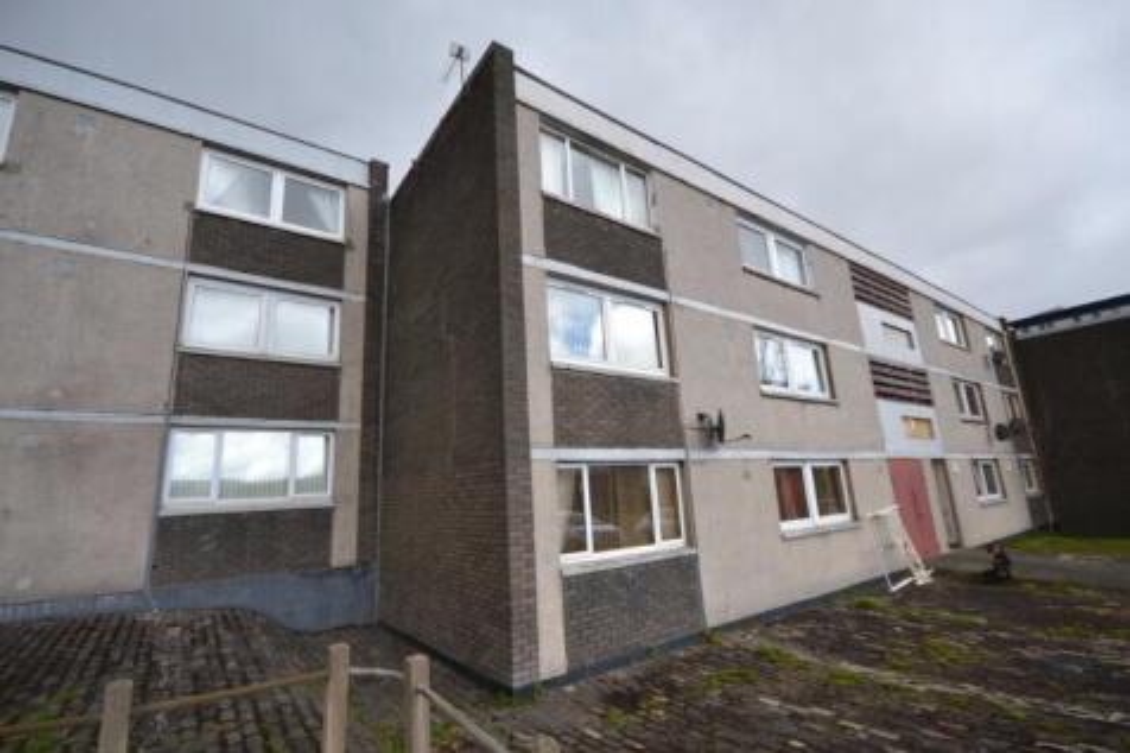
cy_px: 376
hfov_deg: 100.4
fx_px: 471
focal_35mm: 15
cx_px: 565
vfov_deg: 77.3
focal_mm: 10
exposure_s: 1/125
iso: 160
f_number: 5.6
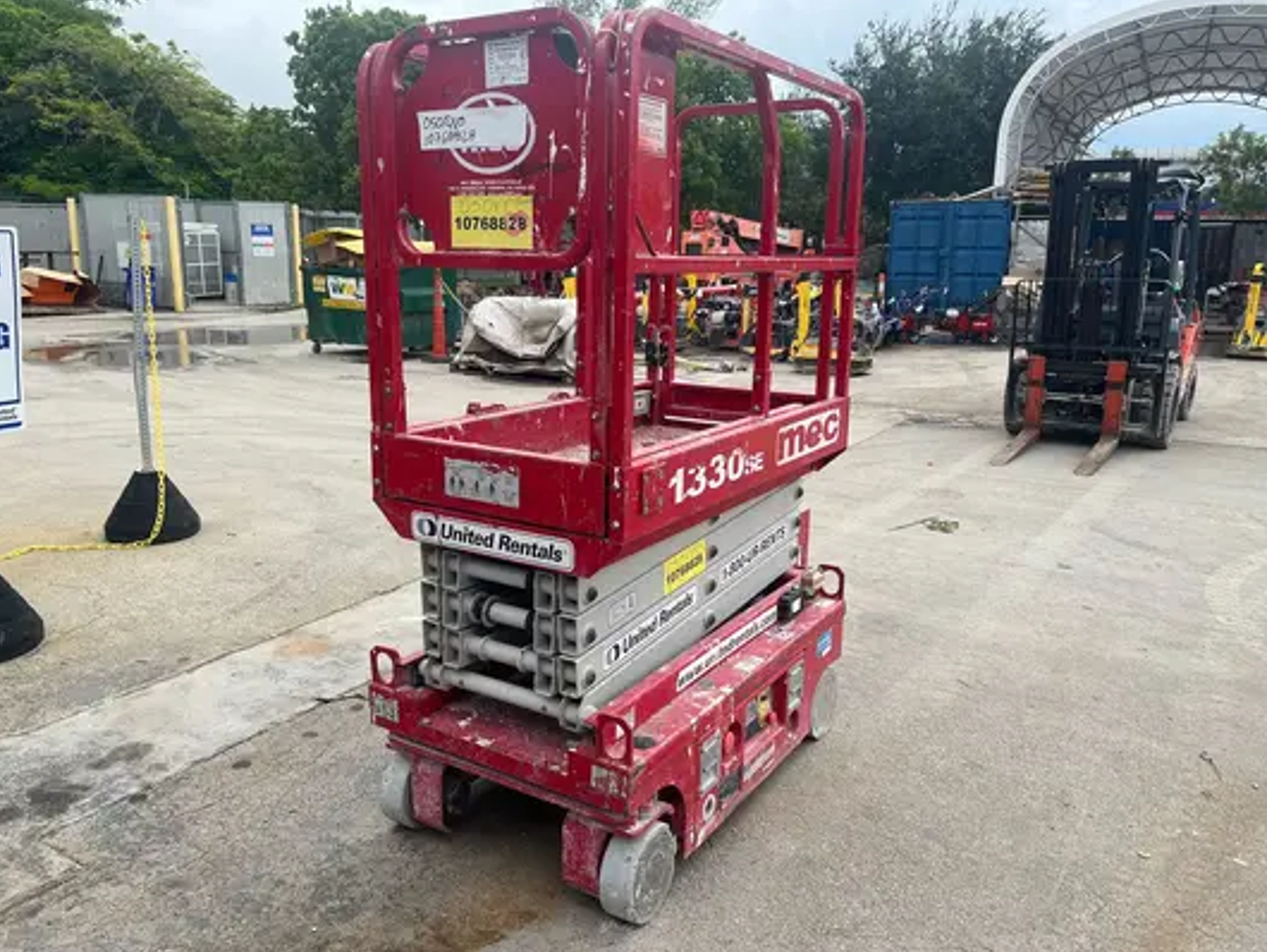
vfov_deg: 51.4
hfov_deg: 65.3
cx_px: 622
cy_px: 475
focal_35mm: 27
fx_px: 989
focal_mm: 5.1
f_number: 1.6
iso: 50
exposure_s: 1/1957
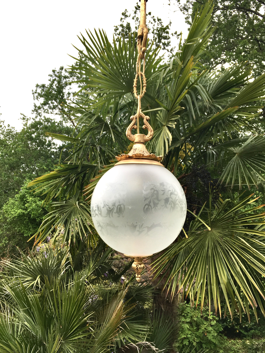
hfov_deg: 48.2
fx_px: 296
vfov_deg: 61.7
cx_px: 132
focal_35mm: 29
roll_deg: -0.7
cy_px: 176
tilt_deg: +3.9
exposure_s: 1/207
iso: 25
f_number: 2.2
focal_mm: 4.15
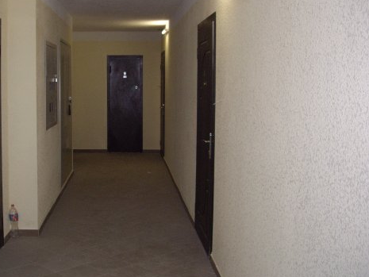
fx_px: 533
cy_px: 138
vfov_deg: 29.1
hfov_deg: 37.8
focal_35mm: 50
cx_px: 129
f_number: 2.8
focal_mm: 7.9
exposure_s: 1/40
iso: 200
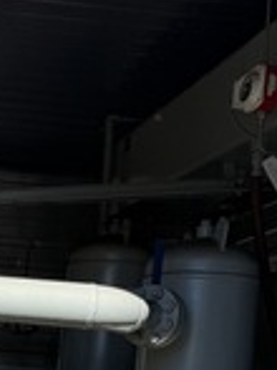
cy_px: 459
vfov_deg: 20.8
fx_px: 930
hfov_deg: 15.6
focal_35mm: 87
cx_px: -138
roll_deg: -6.5
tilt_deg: -3.8
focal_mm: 6.76
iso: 80
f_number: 1.78
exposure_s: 1/3279
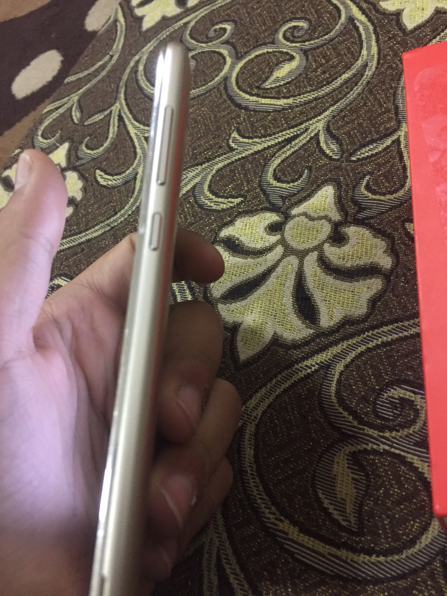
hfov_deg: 48.2
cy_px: 298
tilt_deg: -53.2
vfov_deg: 61.7
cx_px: 224
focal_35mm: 29
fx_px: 499
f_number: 2.2
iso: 320
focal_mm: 4.15
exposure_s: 1/17
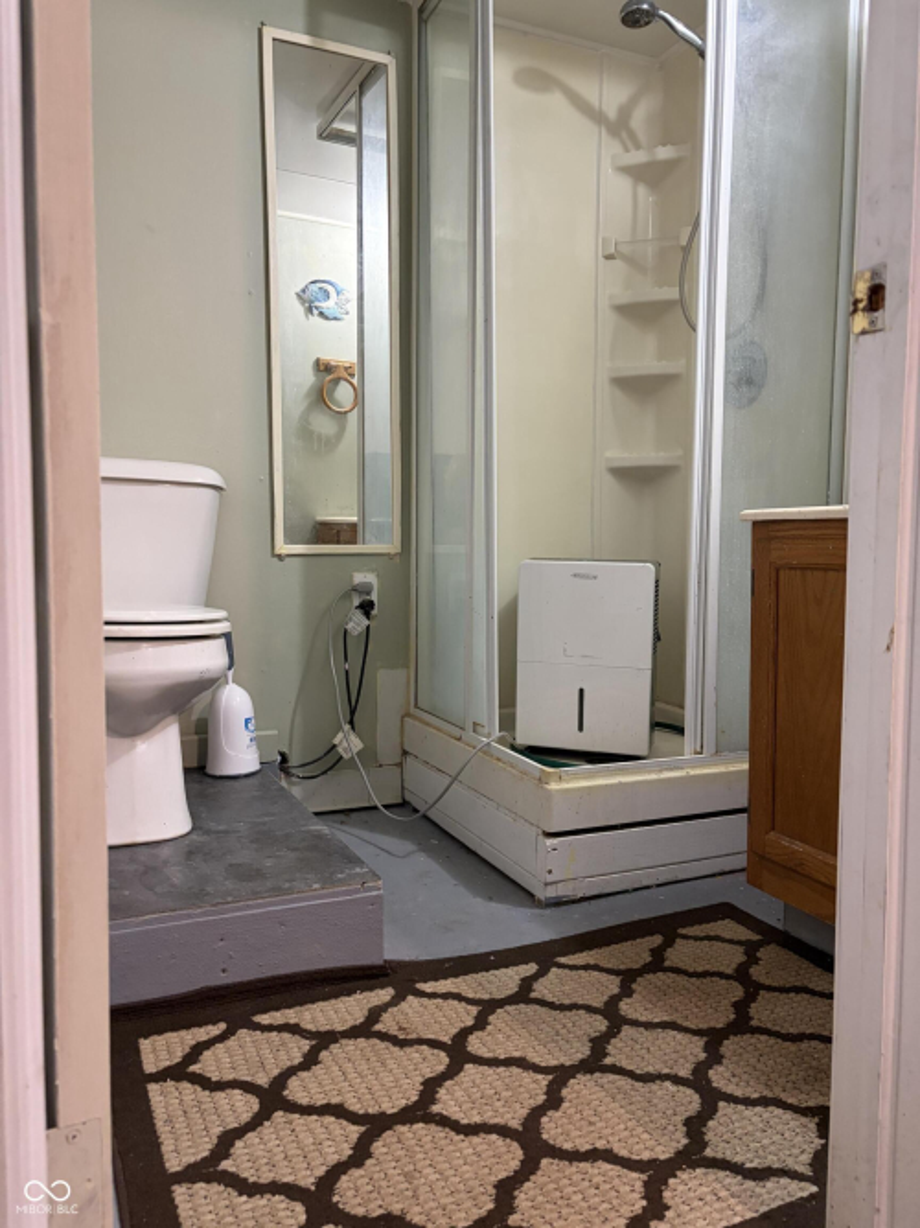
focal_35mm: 26
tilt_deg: -3.4
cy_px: 614
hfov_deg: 53.0
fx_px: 922
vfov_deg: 67.3
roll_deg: +0.5
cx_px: 460
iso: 250
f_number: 1.6
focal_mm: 5.96
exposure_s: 1/60
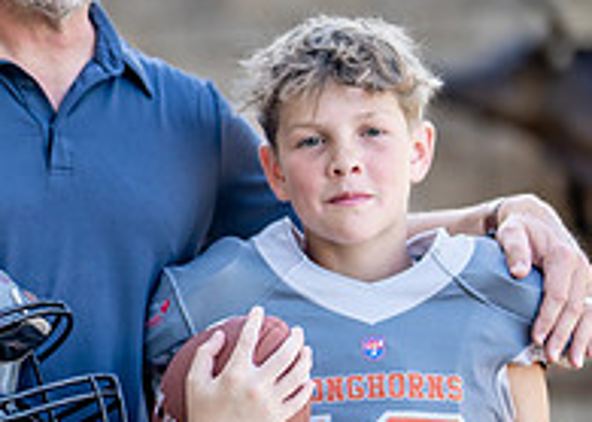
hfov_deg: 11.3
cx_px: 38
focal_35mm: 177
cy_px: 281
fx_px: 2974
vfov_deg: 8.1
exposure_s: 1/1000
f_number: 1.2
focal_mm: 50
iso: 100
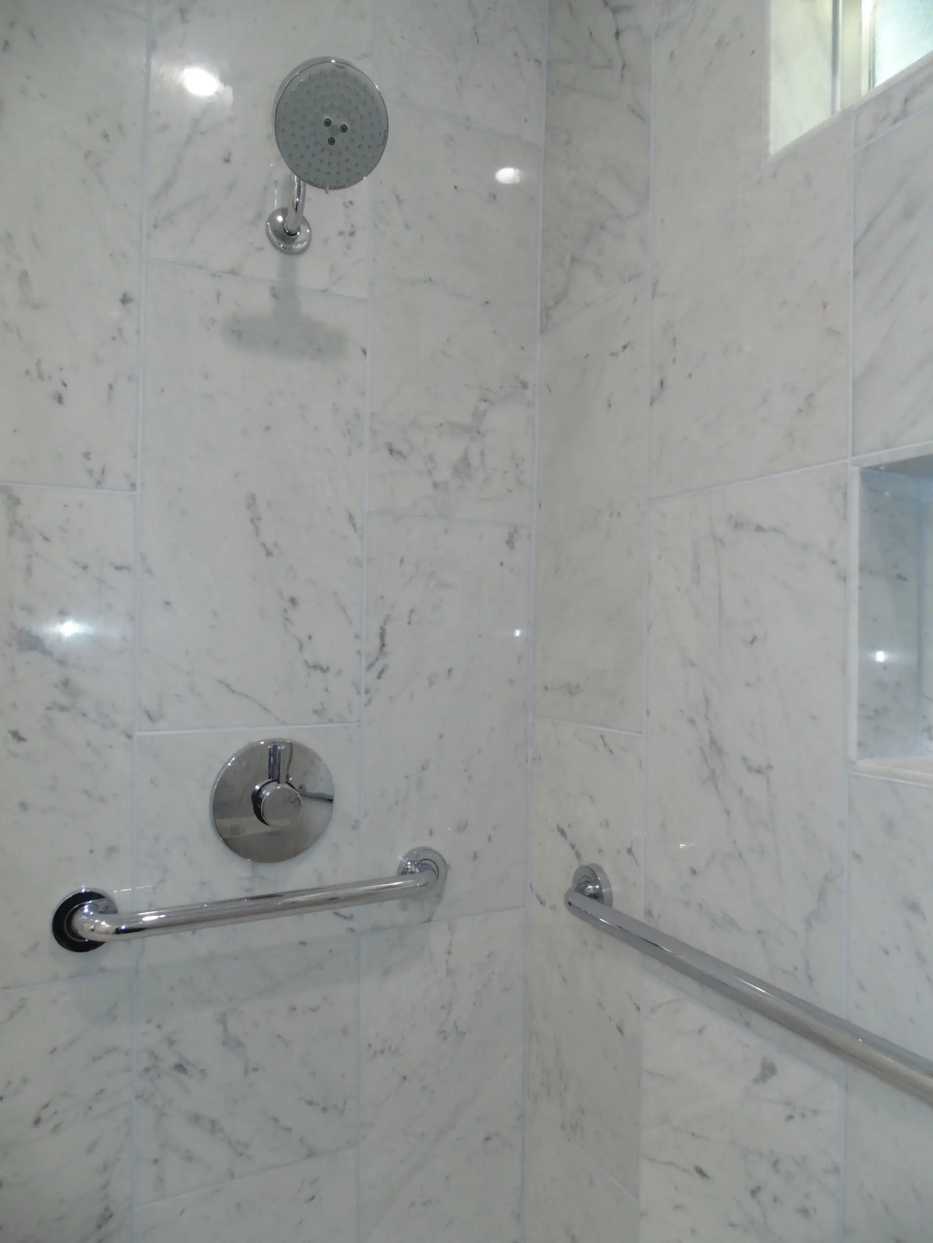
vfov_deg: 76.4
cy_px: 622
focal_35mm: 22
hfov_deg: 61.1
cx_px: 466
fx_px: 791
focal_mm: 4
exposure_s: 1/30
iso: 160
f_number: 3.1
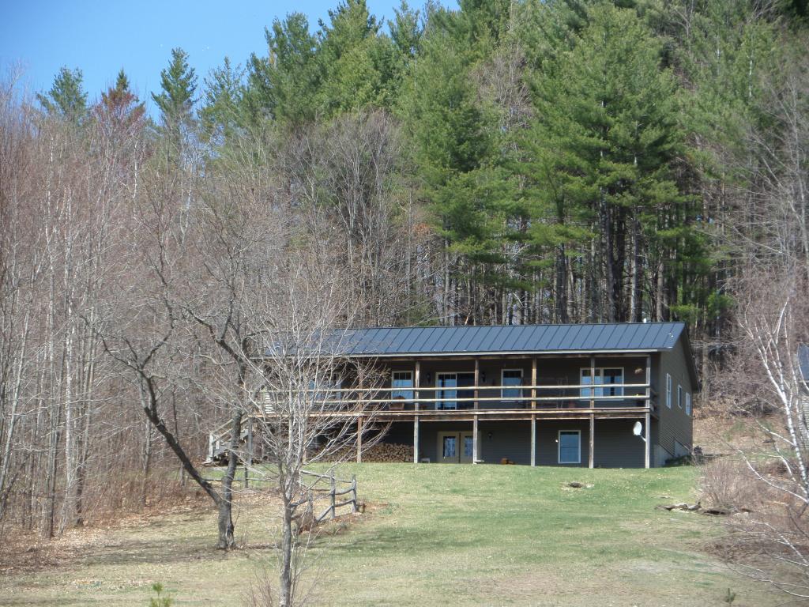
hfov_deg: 11.1
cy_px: 304
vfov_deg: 8.3
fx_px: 4160
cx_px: 404
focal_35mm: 178
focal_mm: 28.9
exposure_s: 1/350
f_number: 4.4
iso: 100
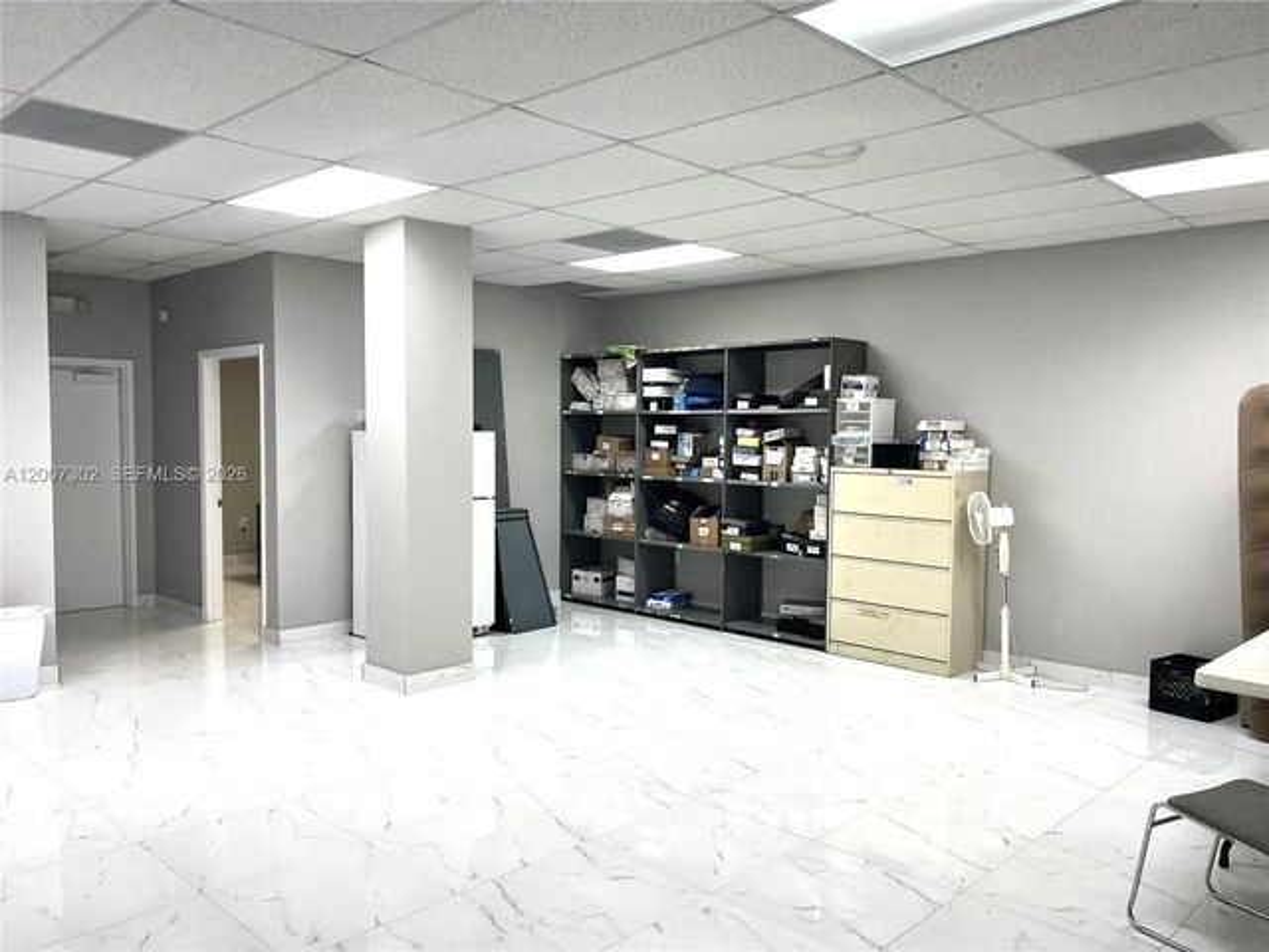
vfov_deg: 53.1
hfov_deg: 67.3
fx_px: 953
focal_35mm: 26
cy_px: 476
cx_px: 634
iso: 80
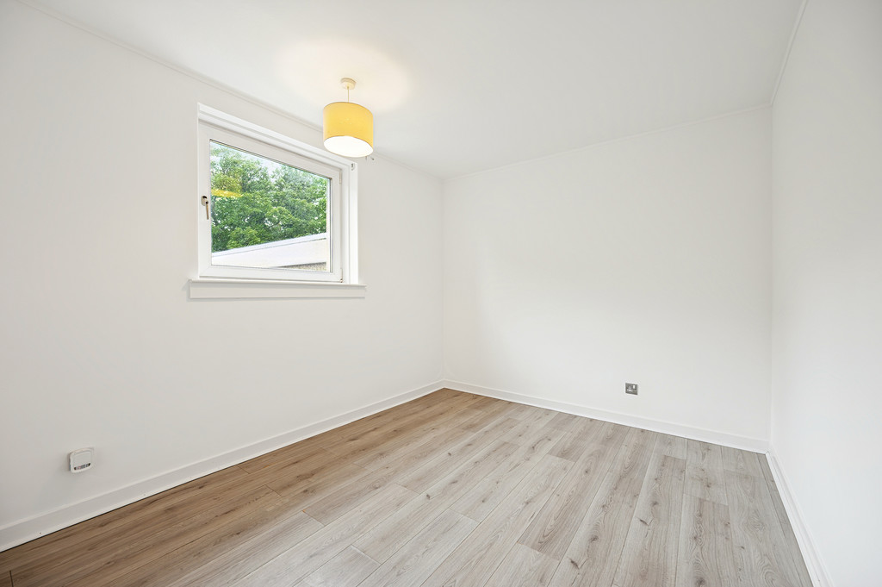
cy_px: 294
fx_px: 343
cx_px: 441
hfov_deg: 104.3
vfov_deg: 81.1
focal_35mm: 14
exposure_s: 1/60
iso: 800
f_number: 5.6
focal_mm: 14
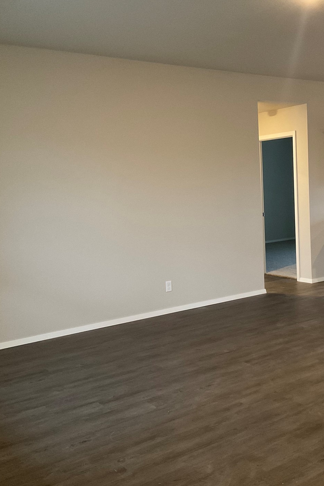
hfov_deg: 32.4
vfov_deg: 47.4
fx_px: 553
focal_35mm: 41
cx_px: 216
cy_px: 239
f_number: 1.8
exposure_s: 1/40
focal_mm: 3
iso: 320
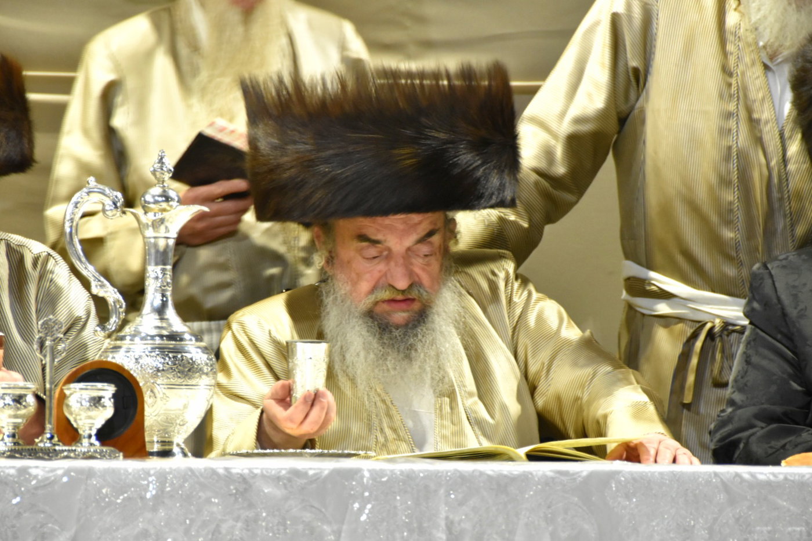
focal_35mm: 300
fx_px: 6765
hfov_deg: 6.9
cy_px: 270
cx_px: 406
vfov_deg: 4.6
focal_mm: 200
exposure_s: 1/10
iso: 2500
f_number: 6.3
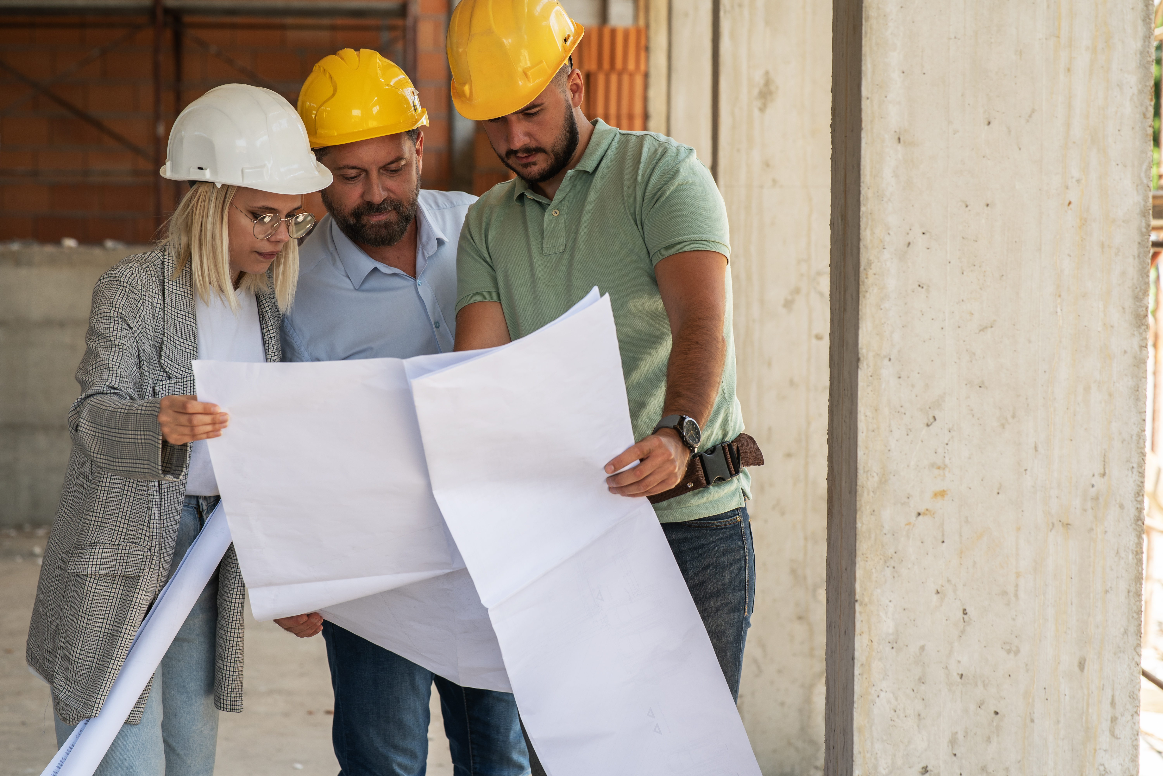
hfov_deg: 23.9
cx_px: 582
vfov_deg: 16.1
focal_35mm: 85
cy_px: 388
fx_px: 2746
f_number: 4
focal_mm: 85
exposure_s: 1/250
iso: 200
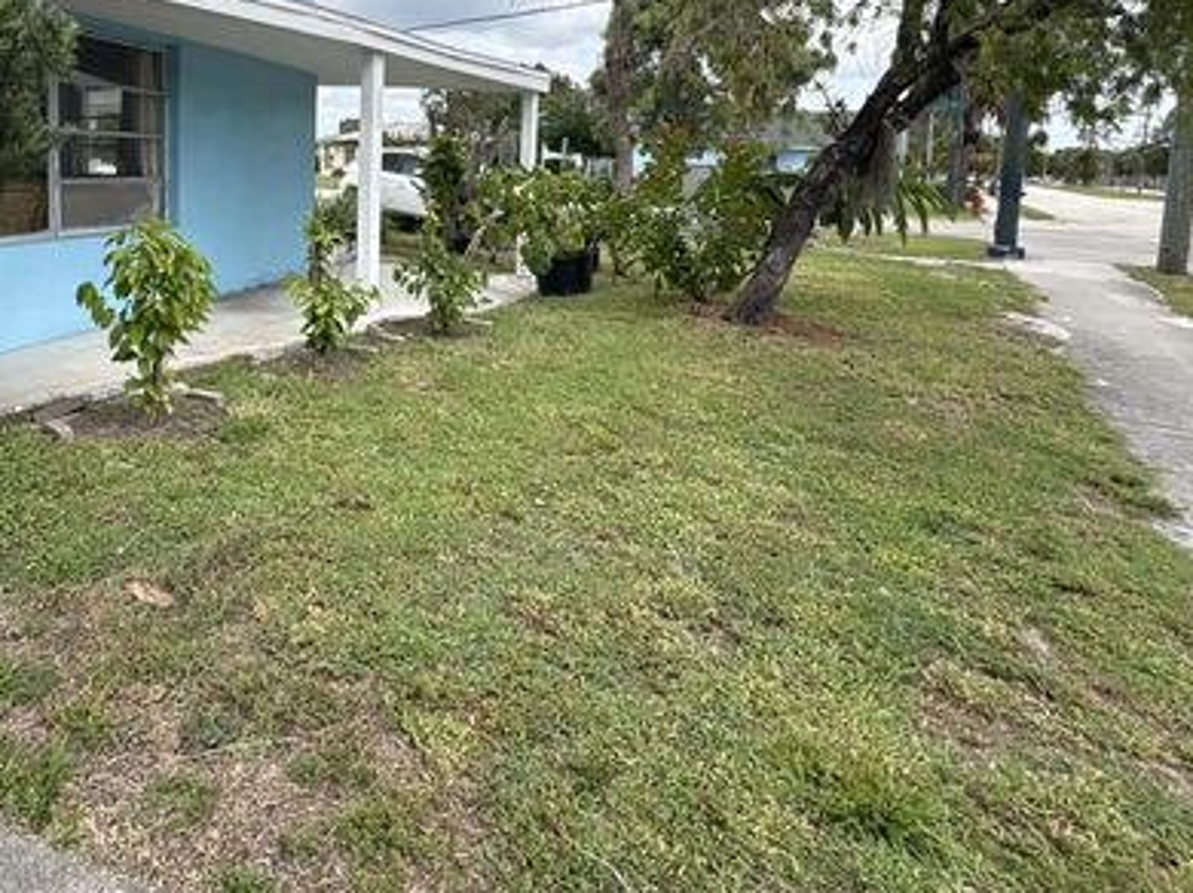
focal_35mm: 23
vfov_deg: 56.2
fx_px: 792
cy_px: 232
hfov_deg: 71.1
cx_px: 367
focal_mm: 2.22
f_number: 2.2
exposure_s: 1/1126
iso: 50
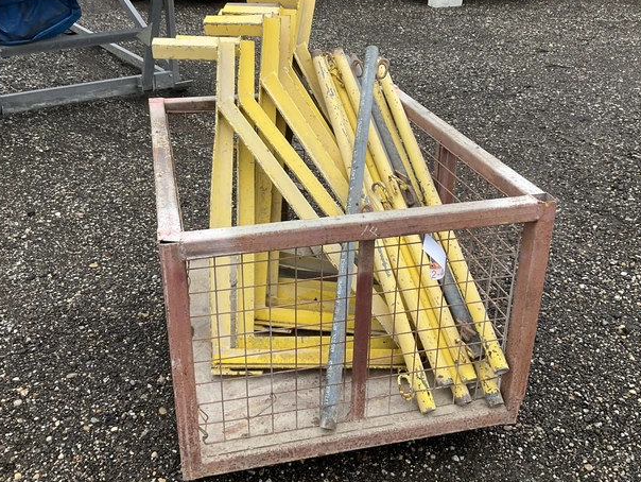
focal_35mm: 36
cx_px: 306
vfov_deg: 39.5
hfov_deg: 51.3
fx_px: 667
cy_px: 188
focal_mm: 3
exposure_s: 1/446
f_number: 1.8
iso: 25
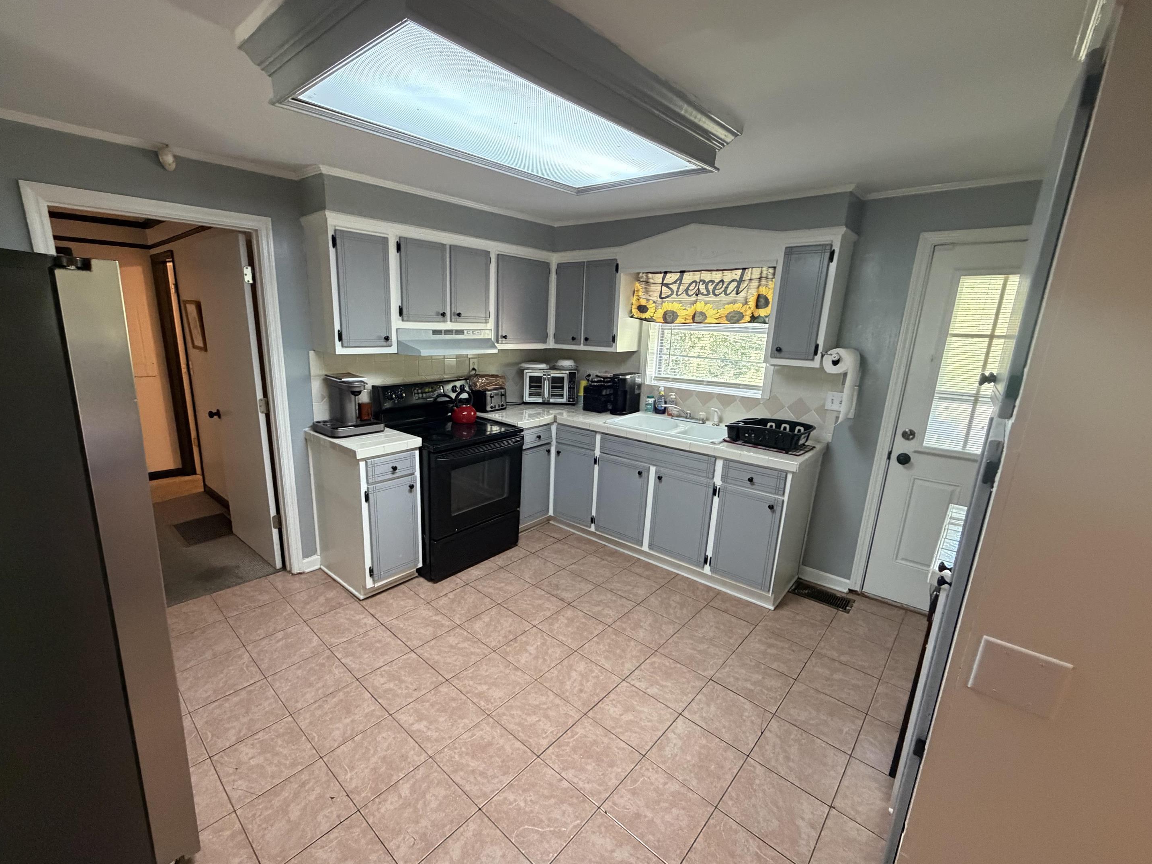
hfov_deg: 98.1
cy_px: 447
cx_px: 544
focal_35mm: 15
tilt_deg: -14.1
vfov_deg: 81.7
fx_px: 499
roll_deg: -0.9
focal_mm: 2.22
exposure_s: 1/60
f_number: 2.2
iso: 640
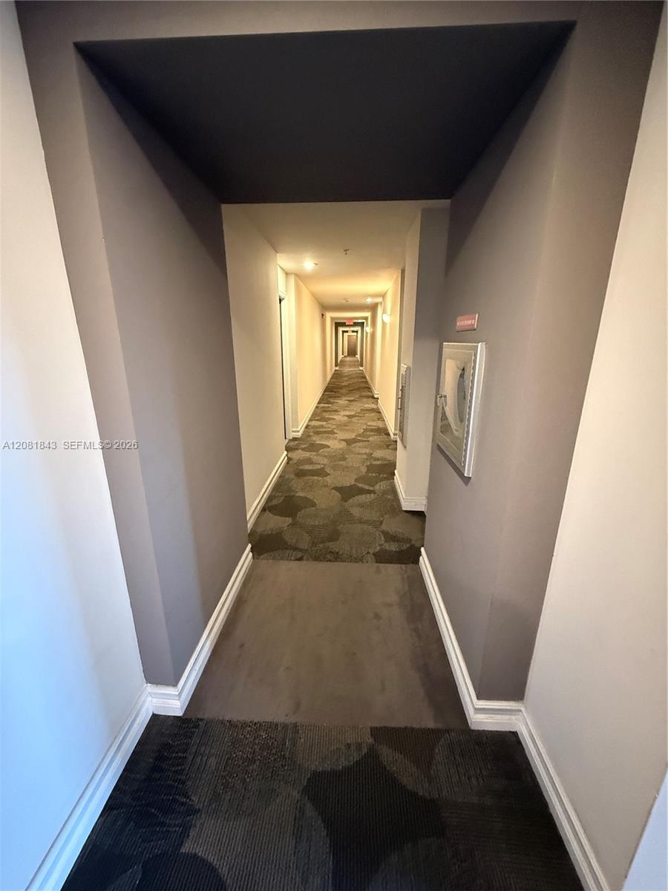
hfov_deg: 85.7
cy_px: 446
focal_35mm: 14
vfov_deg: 102.1
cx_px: 334
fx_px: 360
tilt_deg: -15.4
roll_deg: -0.2
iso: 1000
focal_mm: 2.22
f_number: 2.2
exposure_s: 1/40
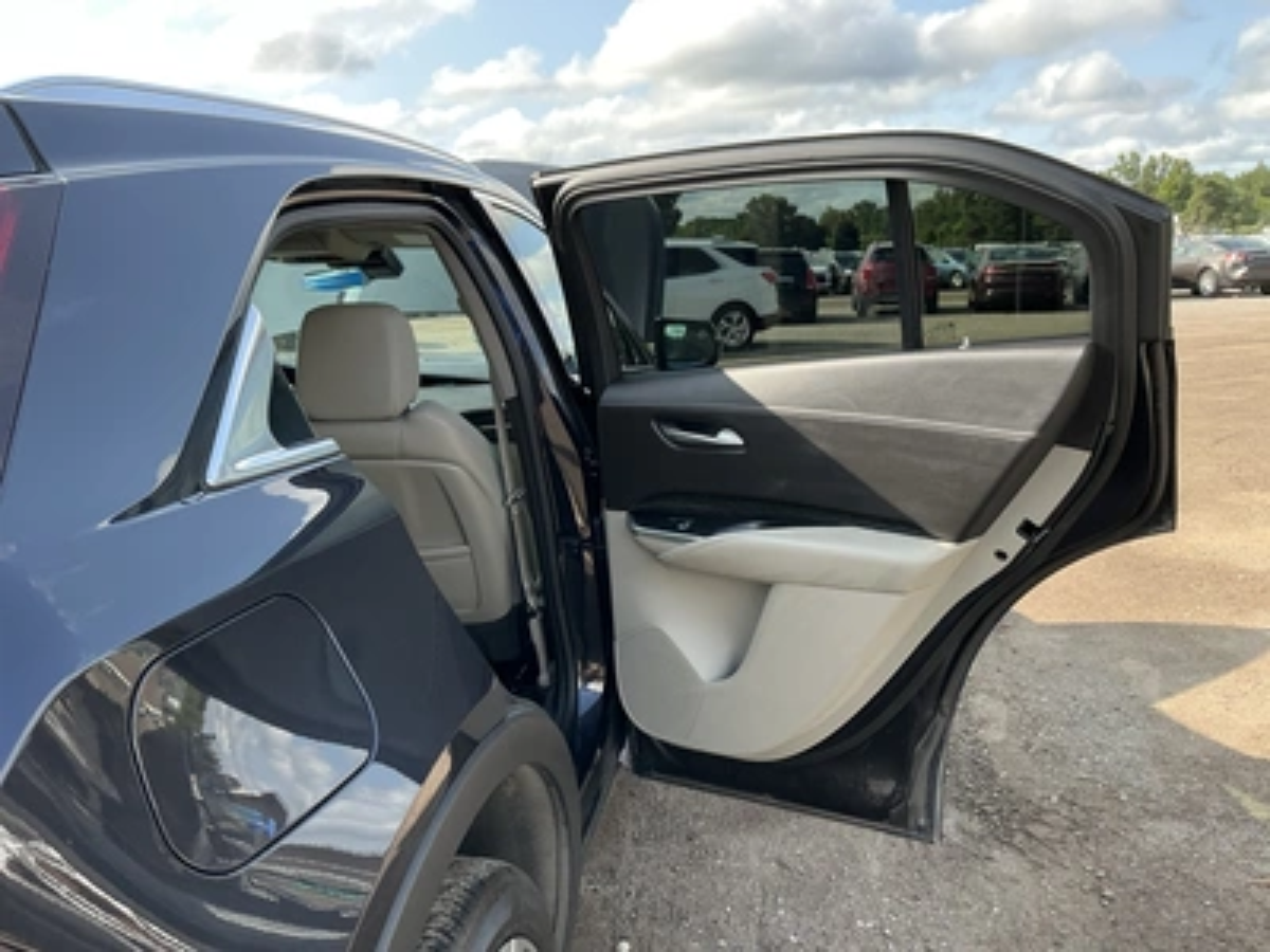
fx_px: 1027
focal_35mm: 28
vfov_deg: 49.7
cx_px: 635
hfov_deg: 63.4
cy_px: 476
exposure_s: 1/276
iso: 25
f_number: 1.8
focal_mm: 3
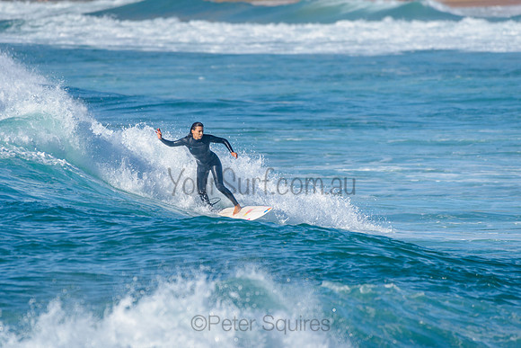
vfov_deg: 2.2
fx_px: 8870
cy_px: 146
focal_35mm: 613
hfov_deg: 3.4
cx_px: 230
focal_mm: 500
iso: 140
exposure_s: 1/2000
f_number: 5.6
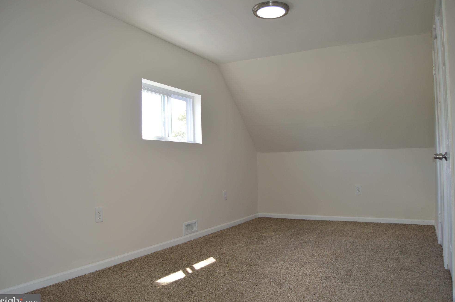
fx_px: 353
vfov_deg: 46.3
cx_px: 226
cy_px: 154
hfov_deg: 65.5
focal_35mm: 28
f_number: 4
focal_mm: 18
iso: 320
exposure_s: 1/125
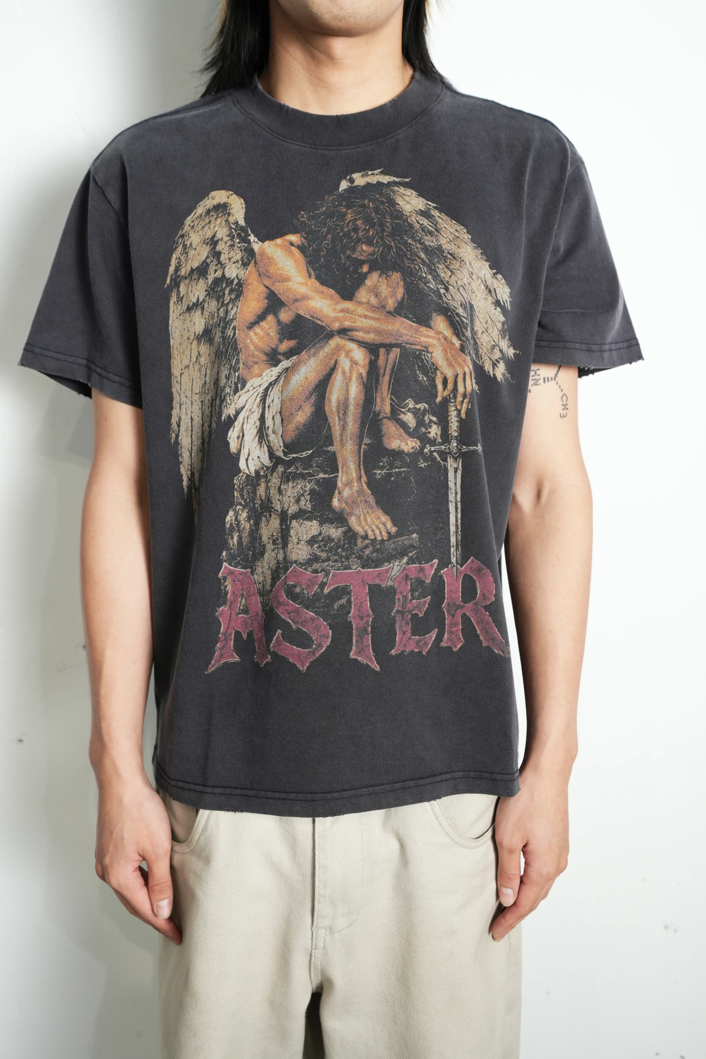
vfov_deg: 54.4
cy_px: 530
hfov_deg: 37.8
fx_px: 1030
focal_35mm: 35
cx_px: 353
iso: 1250
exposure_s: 1/100
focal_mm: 35
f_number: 4.5
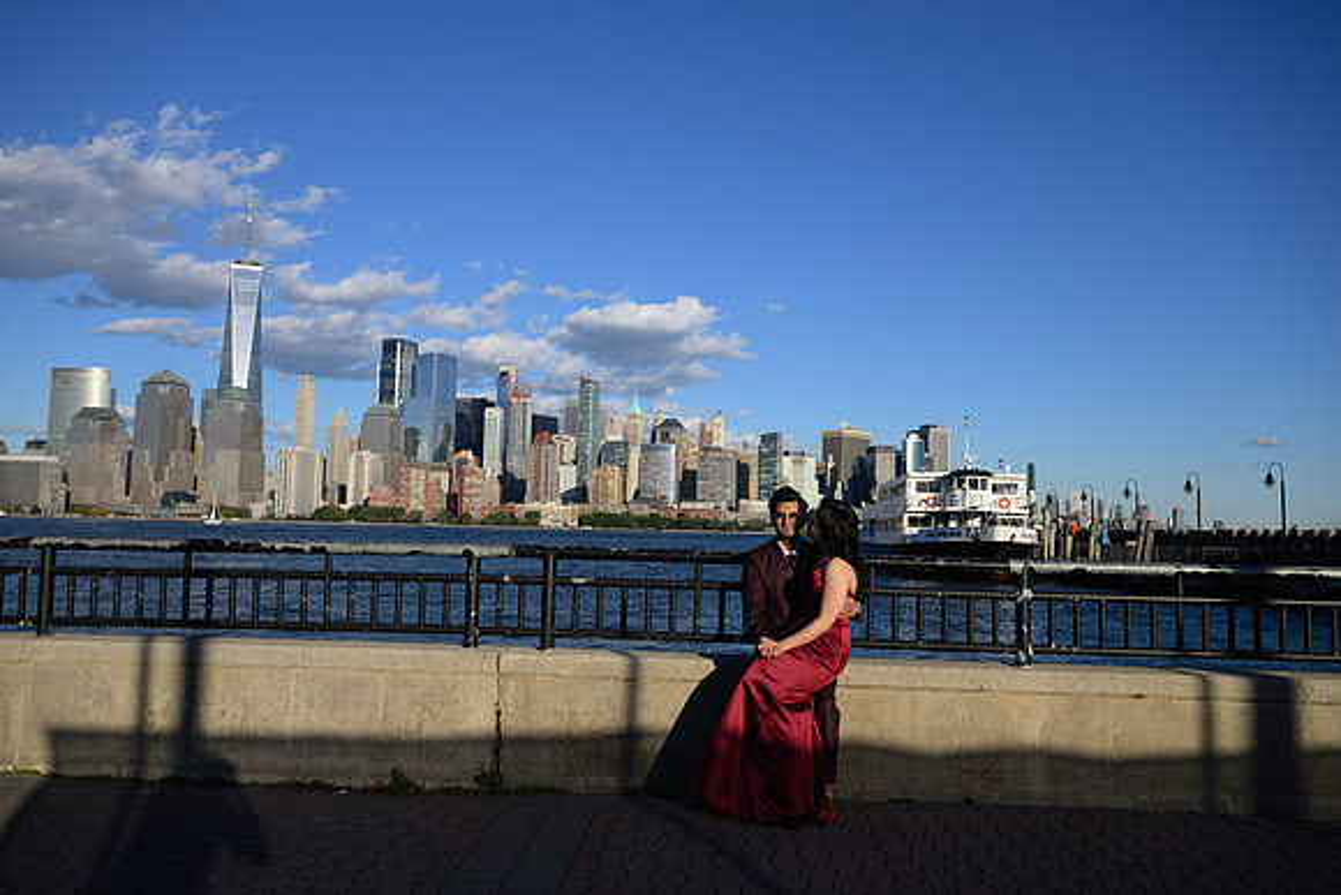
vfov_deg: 45.0
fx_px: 1080
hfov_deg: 63.6
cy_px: 448
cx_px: 670
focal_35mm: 29
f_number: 5.6
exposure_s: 1/800
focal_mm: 29
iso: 100
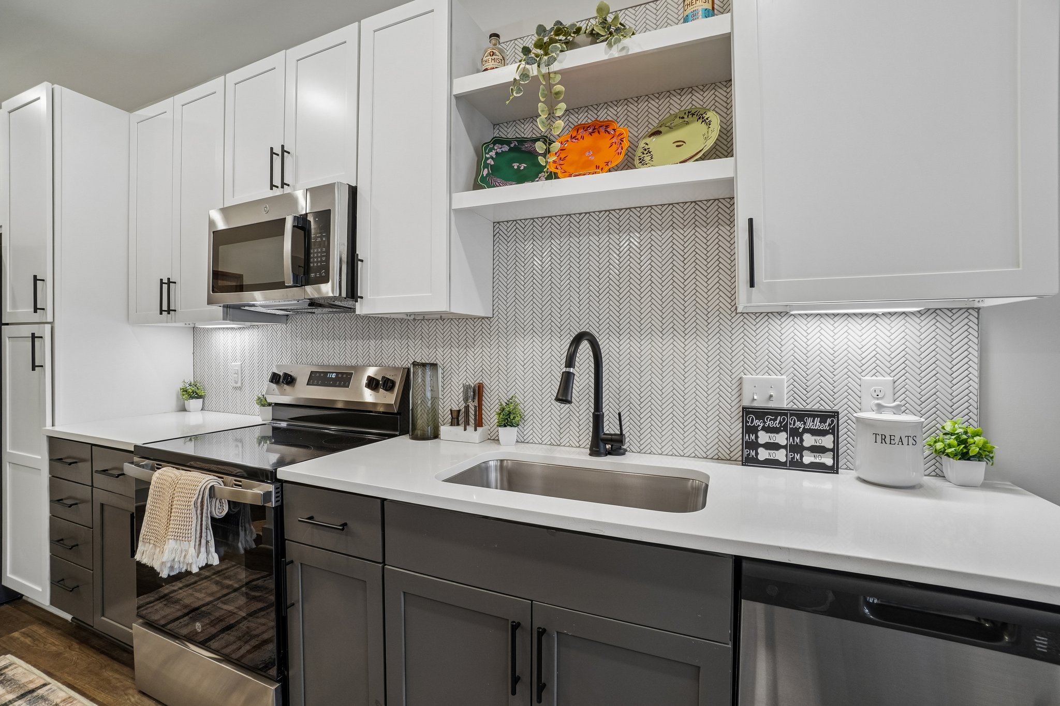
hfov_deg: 100.4
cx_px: 530
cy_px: 353
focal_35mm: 15
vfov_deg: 77.3
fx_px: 442
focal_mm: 10
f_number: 8
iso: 400
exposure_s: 1/15
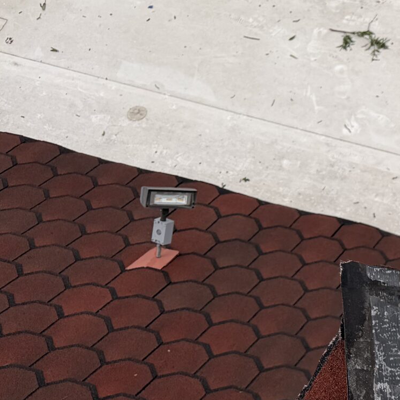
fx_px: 954
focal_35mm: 73
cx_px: 670
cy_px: 204
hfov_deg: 19.3
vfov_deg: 23.7
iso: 80
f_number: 1.78
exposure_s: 1/6711
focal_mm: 6.76
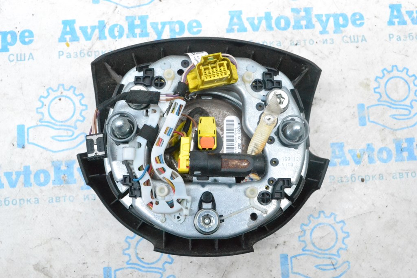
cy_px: 139
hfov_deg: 53.1
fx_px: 417
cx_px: 208
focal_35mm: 36
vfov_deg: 36.9
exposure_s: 1/125
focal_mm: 24
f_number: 10
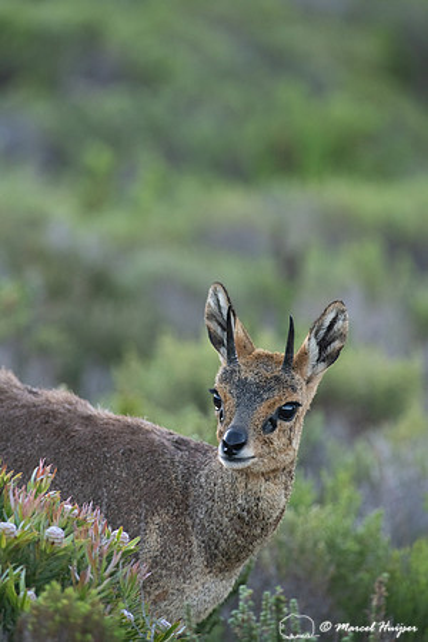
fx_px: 10699
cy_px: 321
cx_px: 214
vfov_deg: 3.4
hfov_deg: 2.3
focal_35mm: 600
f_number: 5.6
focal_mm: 600
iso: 2000
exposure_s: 1/200
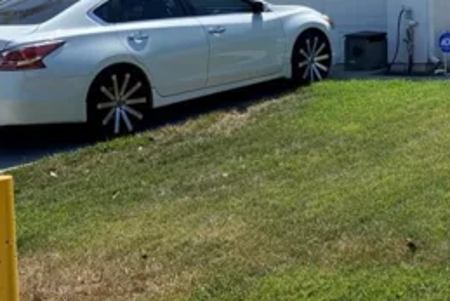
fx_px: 976
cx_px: 487
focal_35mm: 78
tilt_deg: -1.5
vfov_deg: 17.2
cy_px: 23
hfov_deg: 24.4
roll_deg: +0.1
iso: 32
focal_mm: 4.25
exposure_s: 1/3040
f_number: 1.8
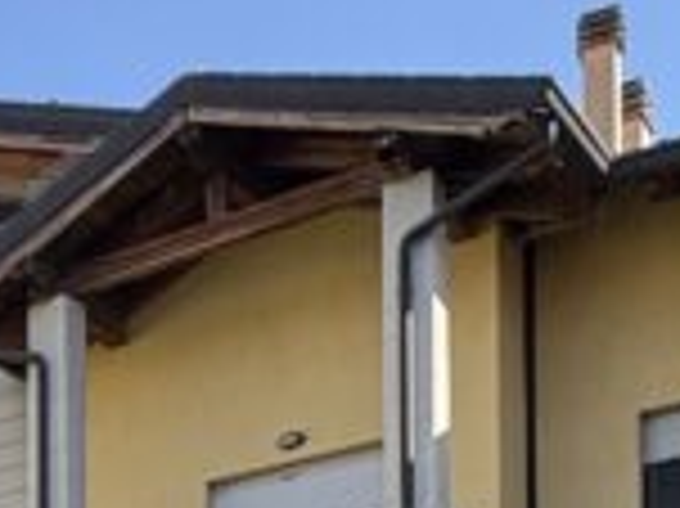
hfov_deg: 17.4
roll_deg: -0.3
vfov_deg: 13.1
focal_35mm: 95
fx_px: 1865
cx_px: -482
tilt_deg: +2.8
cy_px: 1065
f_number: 2.2
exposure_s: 1/980
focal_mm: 2.22
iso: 64
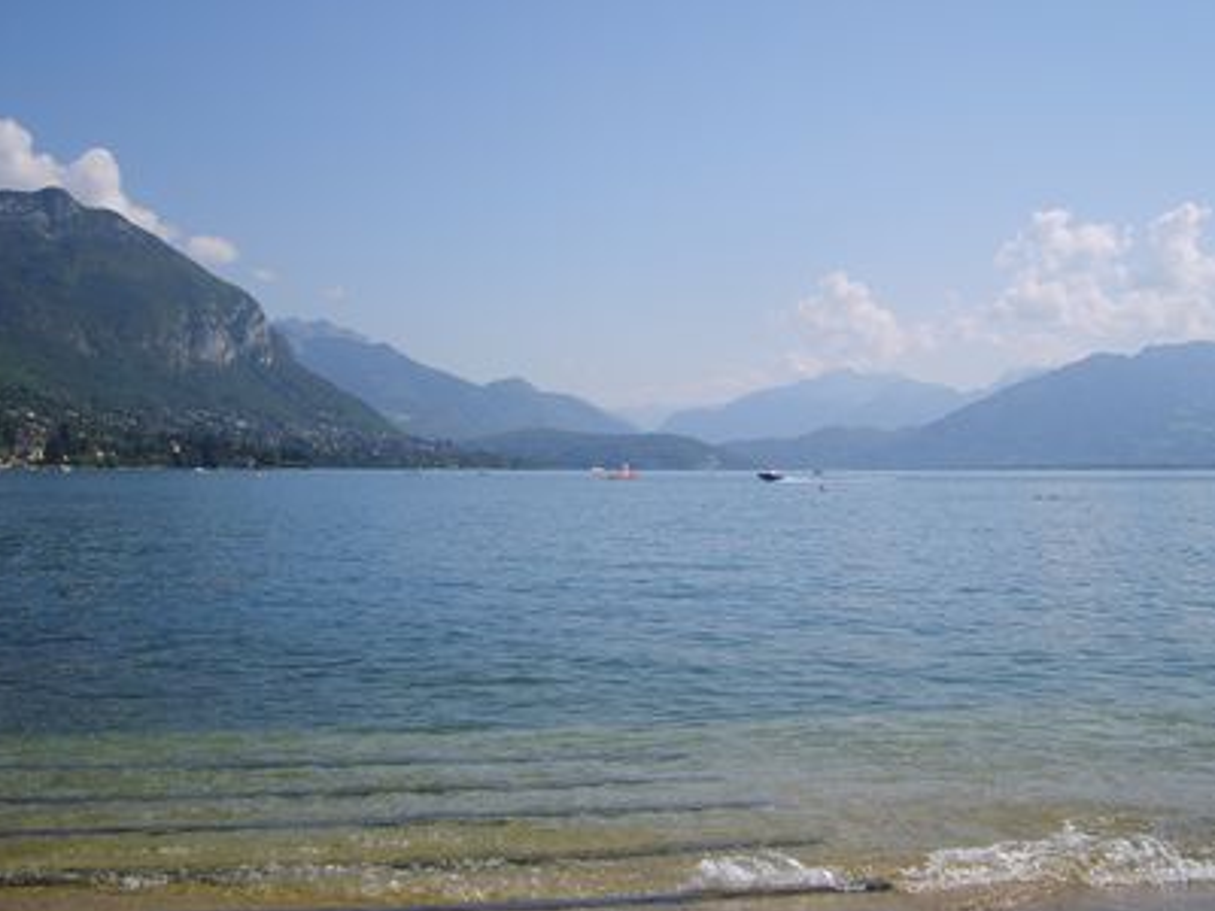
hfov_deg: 44.7
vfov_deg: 34.3
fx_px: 1474
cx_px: 702
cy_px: 395
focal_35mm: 42
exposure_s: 1/250
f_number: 7.1
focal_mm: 5.8
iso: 50
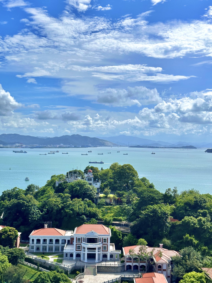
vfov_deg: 39.7
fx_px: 392
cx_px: 106
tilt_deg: -0.4
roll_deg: -1.3
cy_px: 142
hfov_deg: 30.3
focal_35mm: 48
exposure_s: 1/12048
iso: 64
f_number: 1.78
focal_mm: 6.86
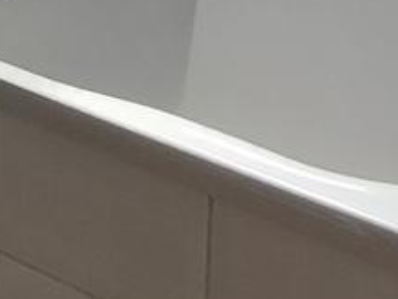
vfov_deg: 12.0
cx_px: 91
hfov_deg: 18.9
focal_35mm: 103
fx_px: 1186
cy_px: -392
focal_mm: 1.74
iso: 50
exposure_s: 1/297
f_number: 2.2
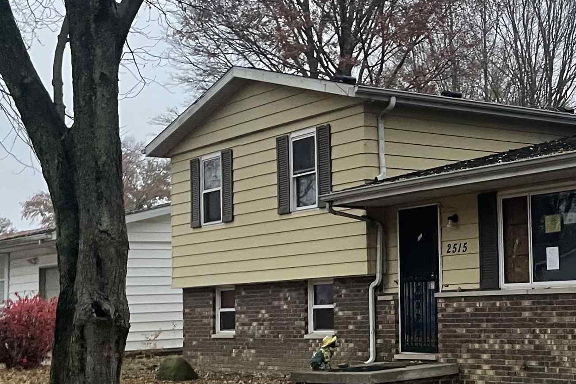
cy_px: 222
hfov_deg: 29.7
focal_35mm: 64
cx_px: 553
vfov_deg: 21.2
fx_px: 1024
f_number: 1.6
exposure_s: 1/60
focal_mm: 4.2
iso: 250
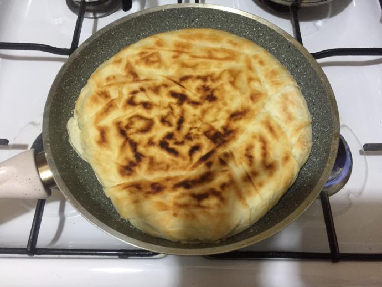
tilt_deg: -64.9
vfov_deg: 48.3
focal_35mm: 29
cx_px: 191
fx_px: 320
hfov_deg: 61.6
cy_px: 144
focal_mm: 4.15
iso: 250
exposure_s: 1/33
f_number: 2.2
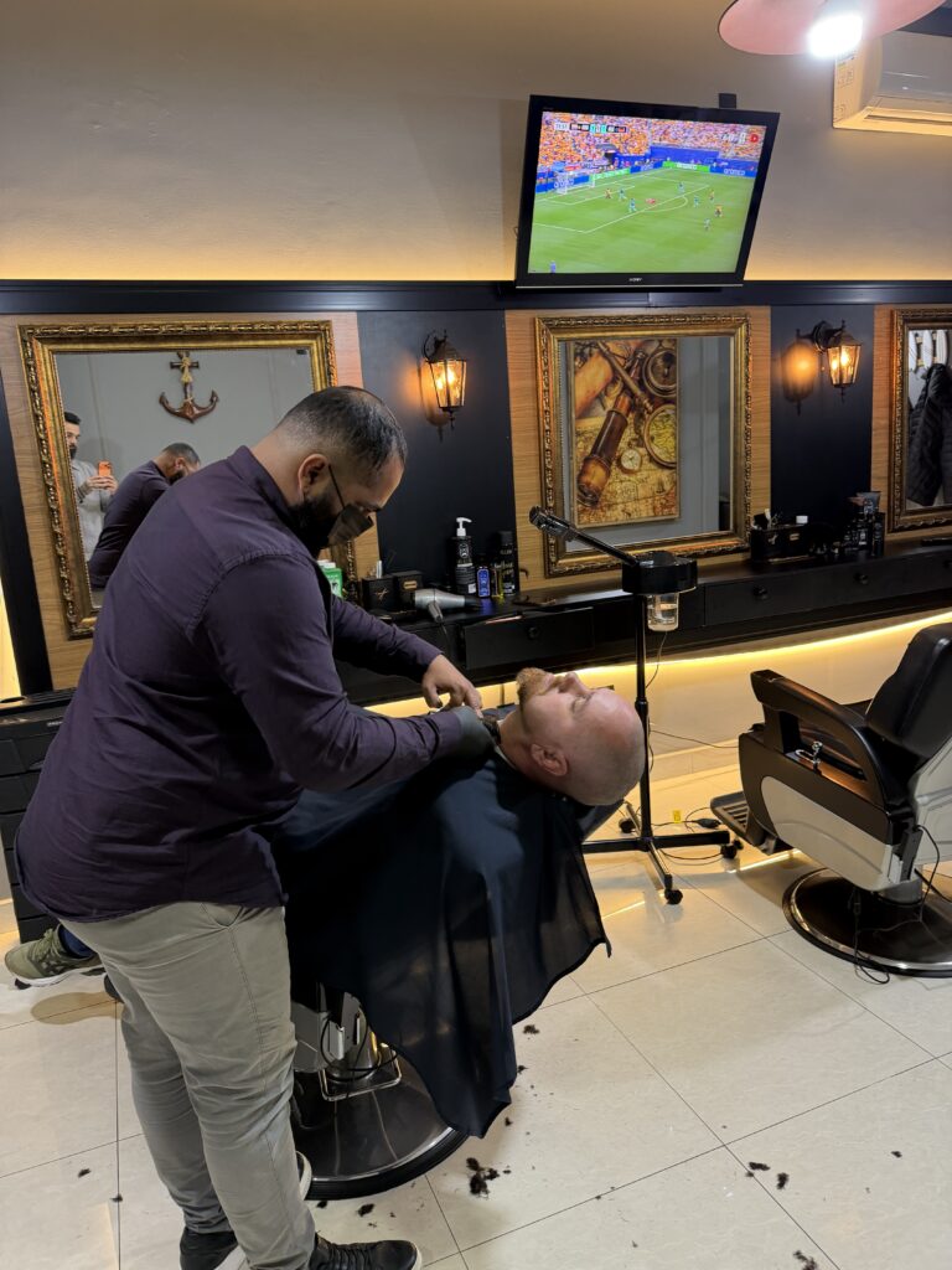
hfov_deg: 56.8
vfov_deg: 71.6
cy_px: 635
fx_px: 880
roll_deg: +3.9
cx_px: 476
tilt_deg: -12.4
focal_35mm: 24
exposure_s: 1/60
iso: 250
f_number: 1.78
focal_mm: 6.76
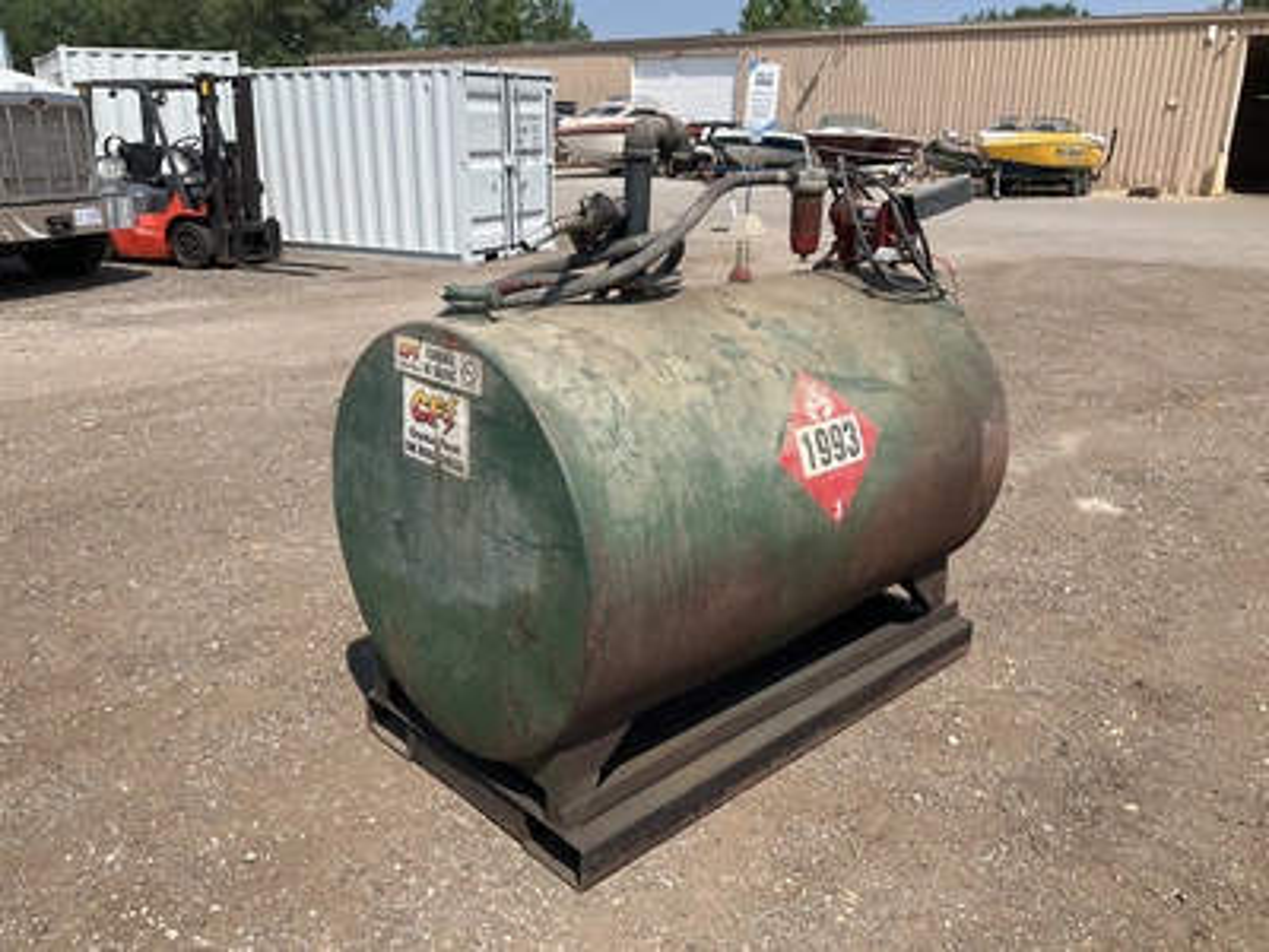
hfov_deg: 61.7
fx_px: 1063
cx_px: 634
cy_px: 476
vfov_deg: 48.2
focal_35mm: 29
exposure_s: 1/1848
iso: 25
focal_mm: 3
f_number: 1.8
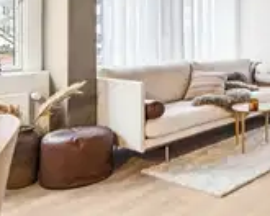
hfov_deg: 35.0
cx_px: 316
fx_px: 344
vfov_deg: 33.5
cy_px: 33
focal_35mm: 43
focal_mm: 12
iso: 800
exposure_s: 1/1.25
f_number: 8
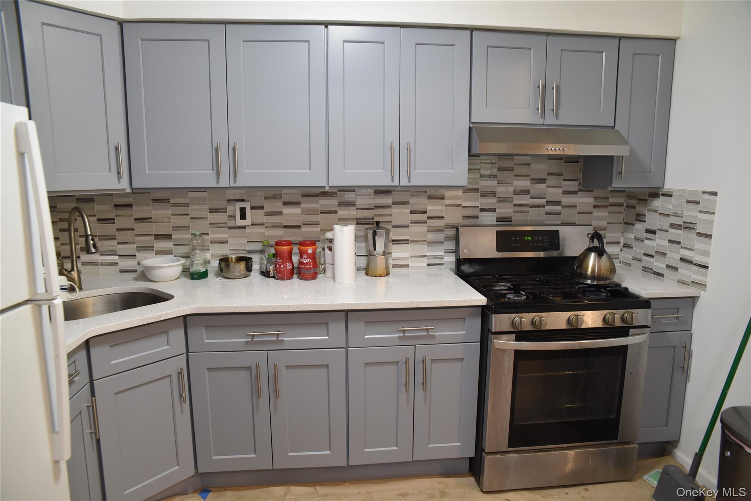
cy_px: 250
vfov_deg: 53.1
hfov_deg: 73.7
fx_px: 501
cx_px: 376
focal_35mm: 24
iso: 1600
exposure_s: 1/80
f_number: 4.5
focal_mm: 24
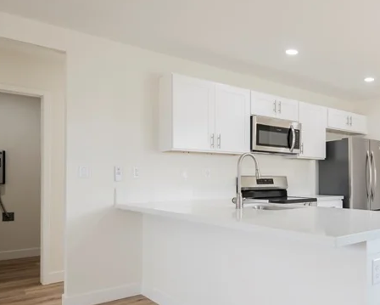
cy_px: 178
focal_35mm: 30
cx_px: 316
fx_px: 338
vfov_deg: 48.4
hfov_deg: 53.8
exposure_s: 1/50
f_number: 5.6
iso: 400
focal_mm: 14
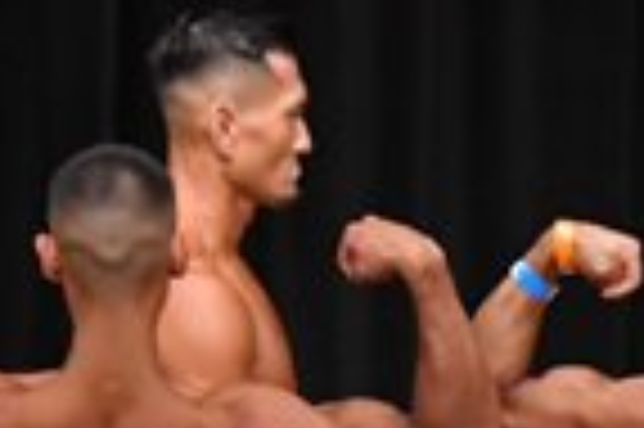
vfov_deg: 1.7
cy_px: 622
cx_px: 831
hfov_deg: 2.5
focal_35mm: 812
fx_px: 14509
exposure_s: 1/400
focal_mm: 100
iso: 4000
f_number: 5.6
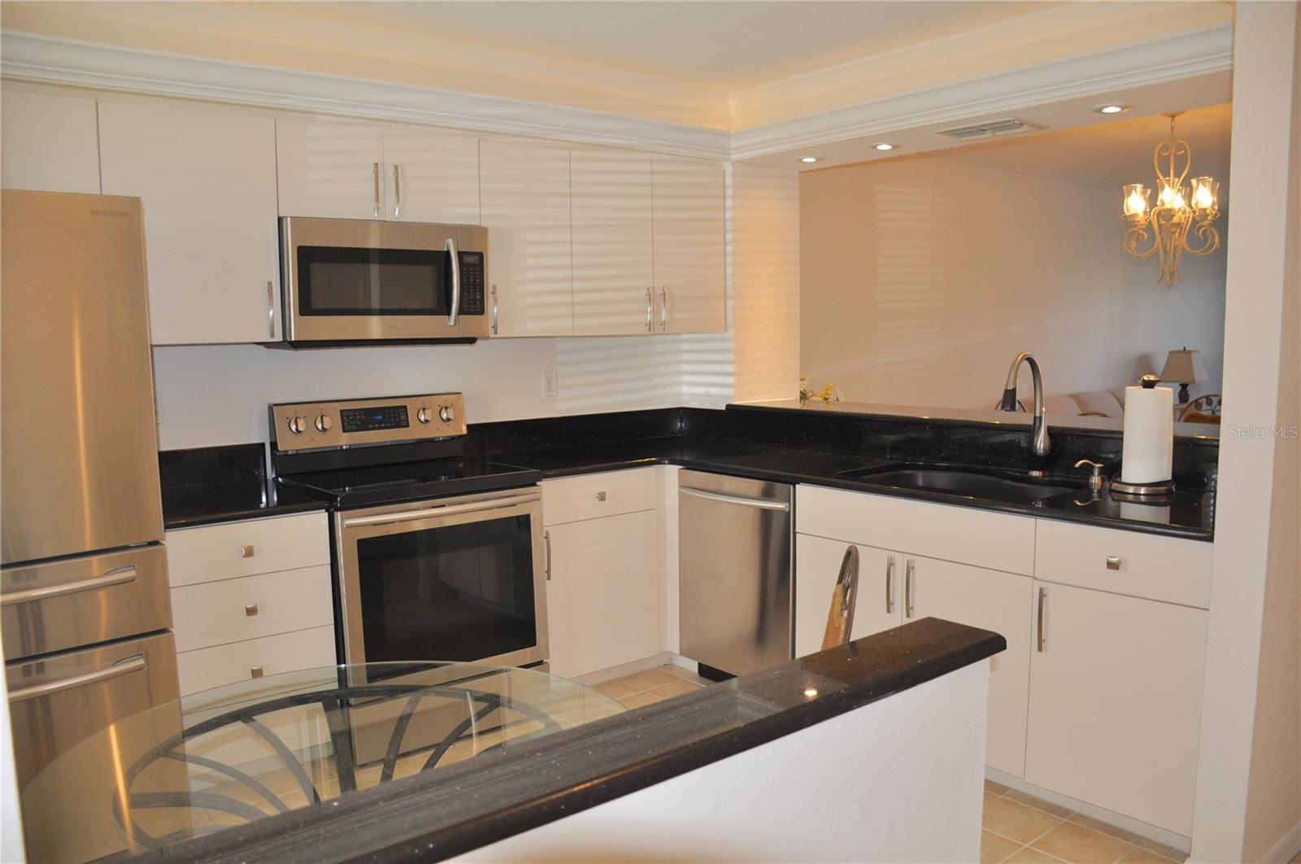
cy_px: 432
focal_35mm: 27
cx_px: 650
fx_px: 974
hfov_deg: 67.5
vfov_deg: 47.8
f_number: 3.5
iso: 400
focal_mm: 18
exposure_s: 1/125
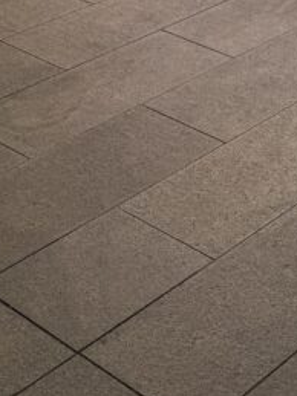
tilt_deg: -3.3
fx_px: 1088
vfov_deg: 16.4
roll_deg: +0.1
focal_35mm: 95
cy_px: -368
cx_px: 490
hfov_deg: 14.2
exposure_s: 1/153
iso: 64
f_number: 1.78
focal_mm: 6.76
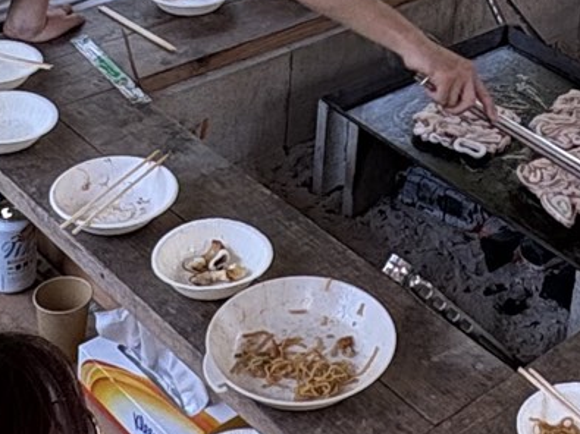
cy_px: -271
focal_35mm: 85
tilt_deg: -12.4
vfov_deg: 15.6
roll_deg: -5.2
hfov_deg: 22.6
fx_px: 1424
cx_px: 495
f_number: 2.2
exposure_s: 1/157
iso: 40
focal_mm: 2.22
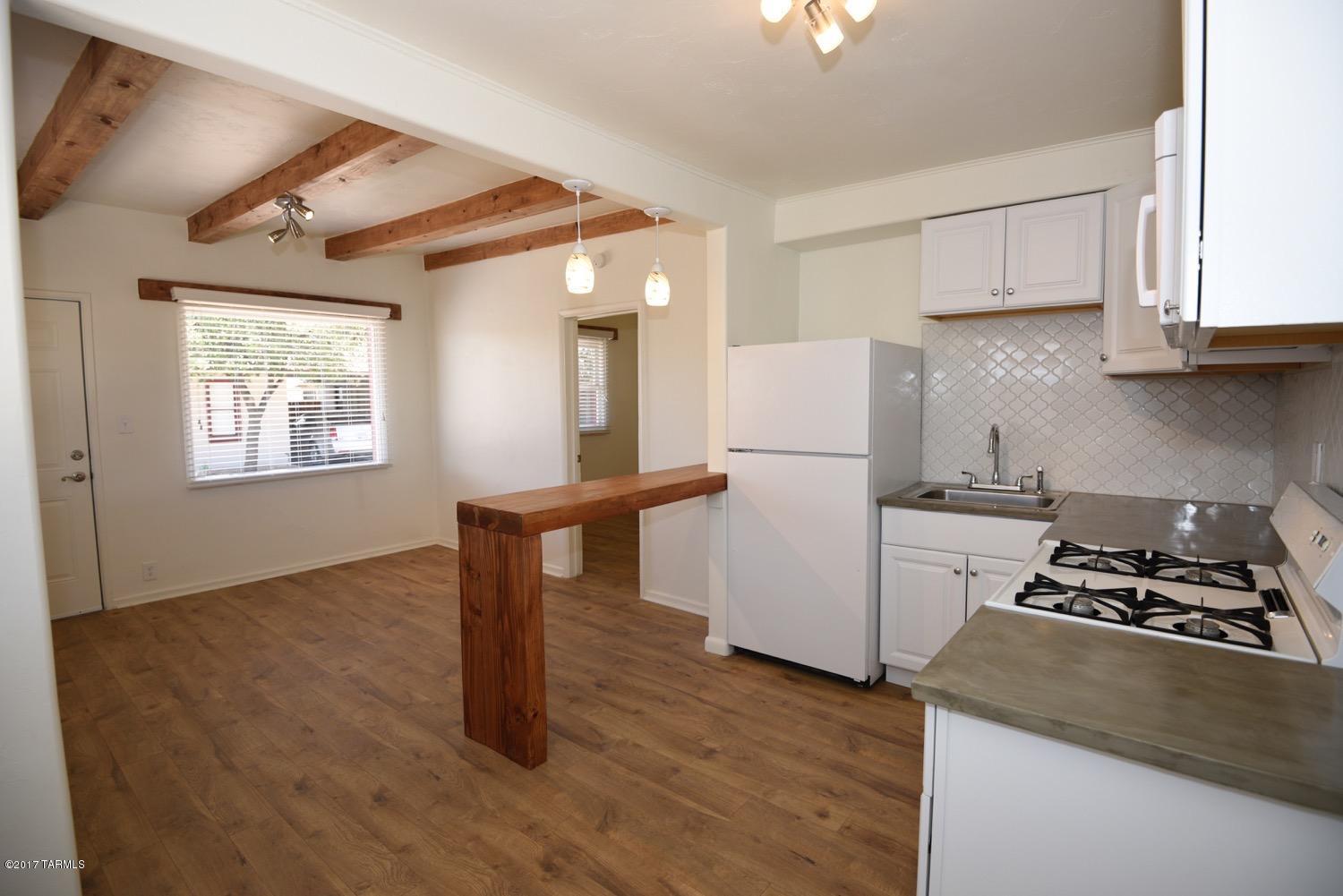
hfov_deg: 93.3
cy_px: 448
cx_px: 672
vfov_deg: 70.5
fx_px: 634
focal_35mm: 17
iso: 200
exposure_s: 1/80
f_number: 5
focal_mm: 17
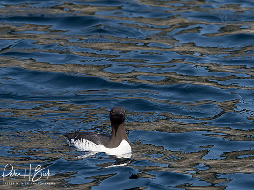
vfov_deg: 2.3
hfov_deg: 3.1
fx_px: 4710
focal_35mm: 642
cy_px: 98
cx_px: 124
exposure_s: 1/2500
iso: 400
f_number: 7.1
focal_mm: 300
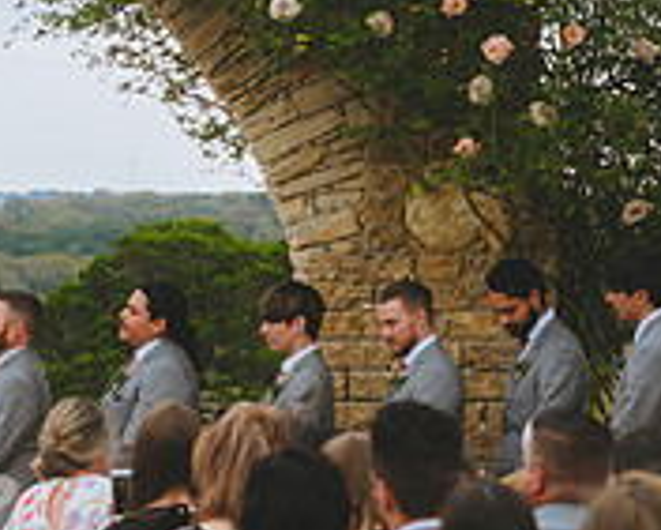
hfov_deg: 7.3
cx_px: -199
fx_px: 5148
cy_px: 263
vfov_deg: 5.9
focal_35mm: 263
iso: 800
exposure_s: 1/640
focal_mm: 85
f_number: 2.8
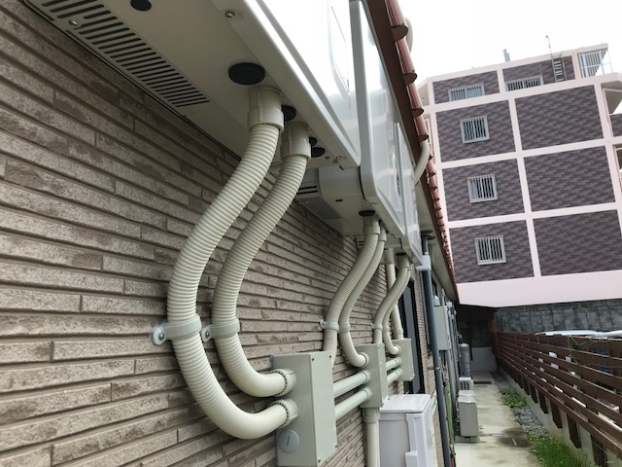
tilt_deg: +12.2
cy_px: 234
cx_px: 311
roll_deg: +3.2
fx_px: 503
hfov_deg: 63.4
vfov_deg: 49.7
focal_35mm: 28
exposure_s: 1/967
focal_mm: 3.99
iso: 20
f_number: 1.8
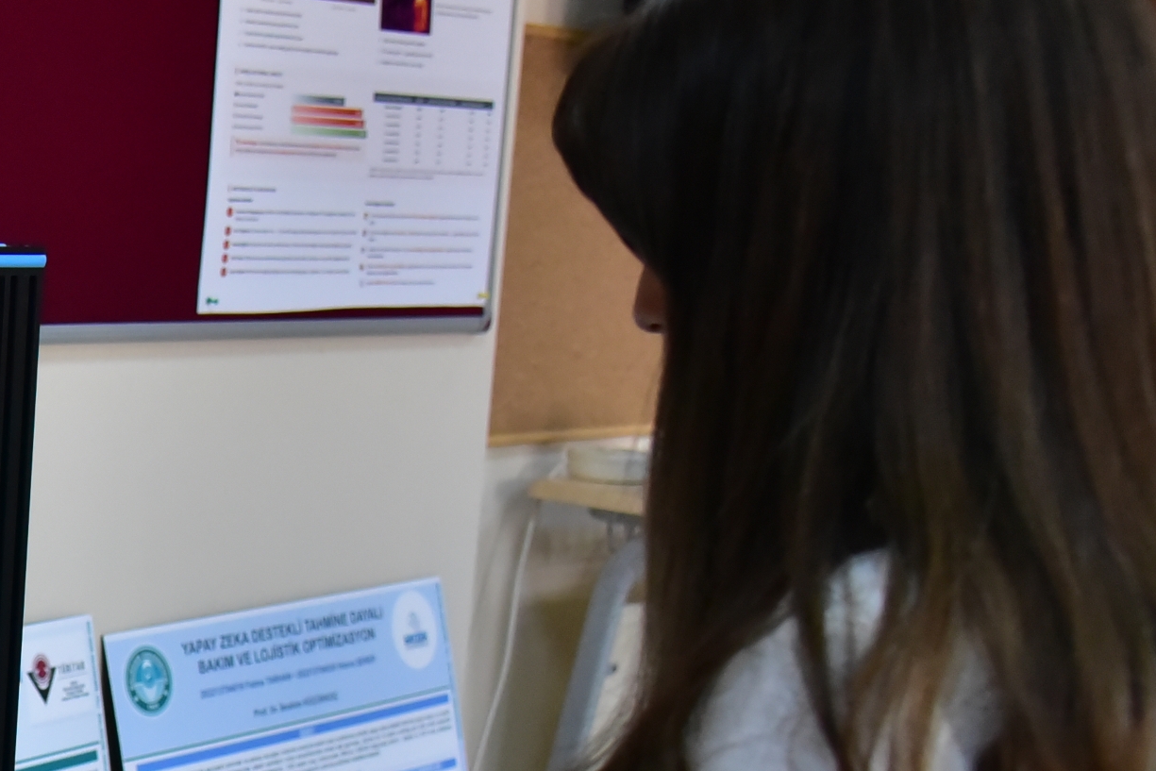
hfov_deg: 22.5
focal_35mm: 82
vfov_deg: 16.3
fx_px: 2633
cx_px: -282
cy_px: 796
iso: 3200
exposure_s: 1/640
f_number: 4
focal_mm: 31
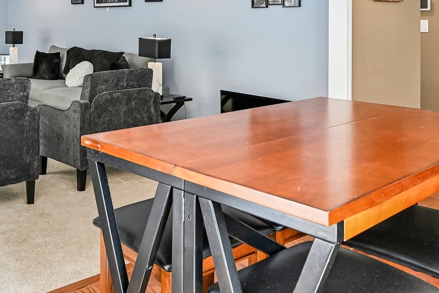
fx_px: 512
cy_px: 19
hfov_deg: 46.3
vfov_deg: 30.2
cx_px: 187
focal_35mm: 42
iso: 1000
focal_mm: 16
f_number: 6.3
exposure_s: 1/80
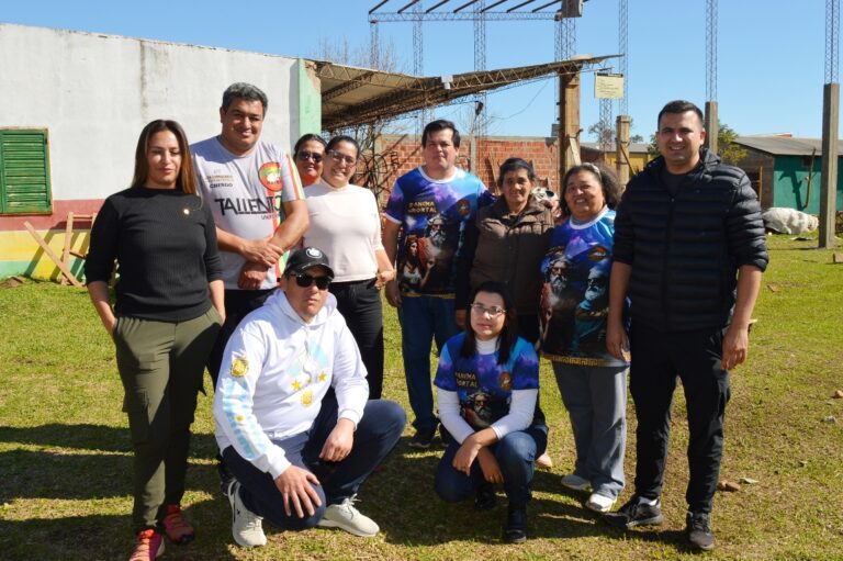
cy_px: 280
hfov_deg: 55.1
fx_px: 807
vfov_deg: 38.3
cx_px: 422
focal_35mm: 34
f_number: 10
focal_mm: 23
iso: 100
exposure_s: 1/200
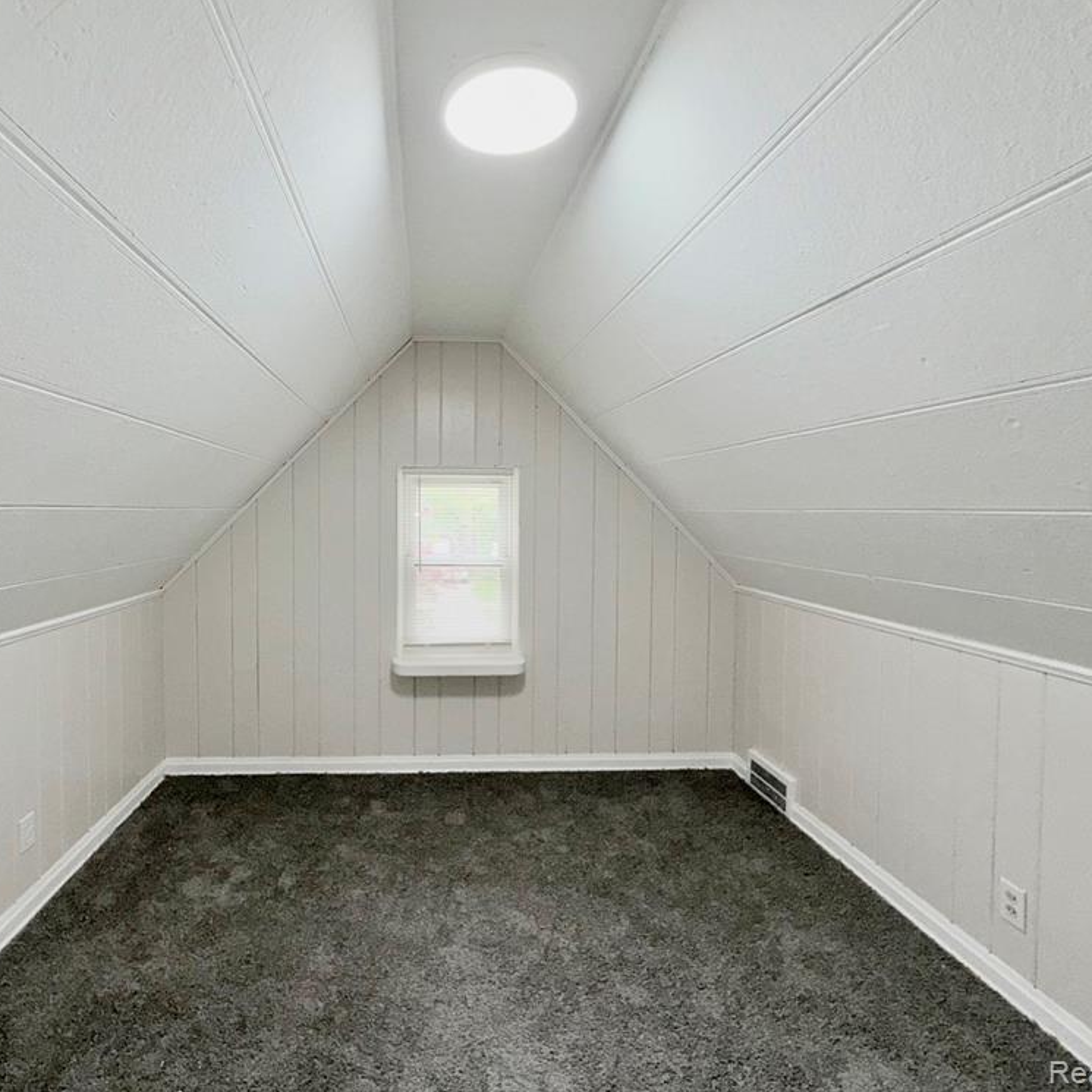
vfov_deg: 84.0
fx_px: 607
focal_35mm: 17
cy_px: 534
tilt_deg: -1.9
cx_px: 447
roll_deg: +0.1
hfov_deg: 83.1
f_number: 2.2
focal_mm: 2.22
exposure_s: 1/120
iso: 50
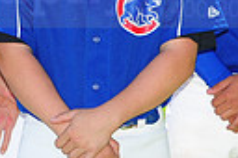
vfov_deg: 3.5
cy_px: -28
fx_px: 2568
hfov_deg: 5.3
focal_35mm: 389
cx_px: -95
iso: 200
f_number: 8
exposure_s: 1/200
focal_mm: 86
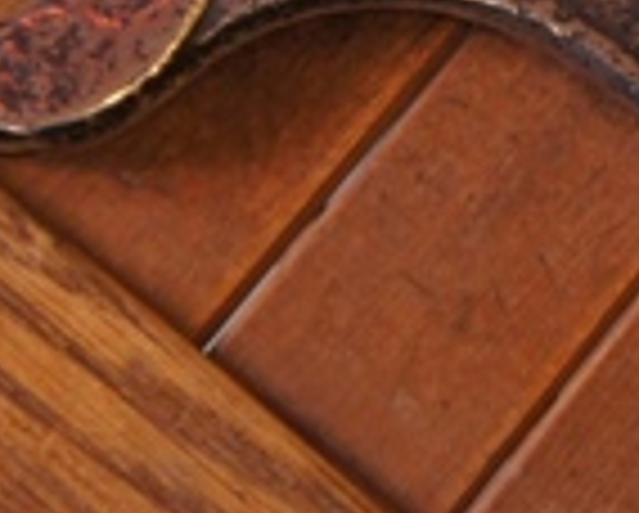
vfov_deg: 7.7
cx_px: 747
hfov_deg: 9.7
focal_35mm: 196
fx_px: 3712
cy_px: -292
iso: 1600
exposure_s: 1/25
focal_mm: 36
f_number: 4.5
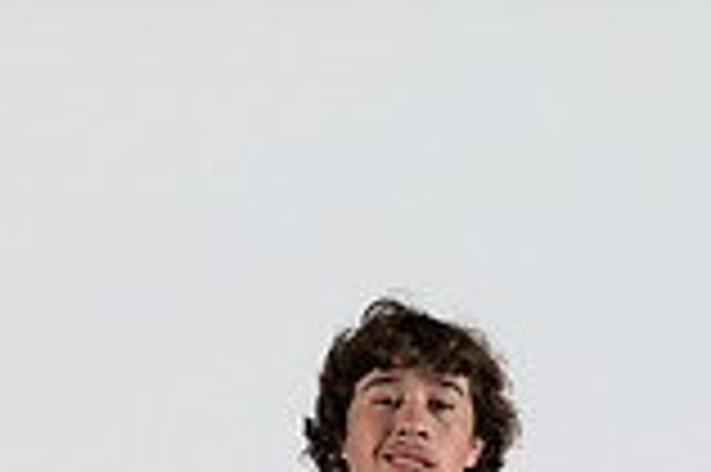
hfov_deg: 18.1
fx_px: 2229
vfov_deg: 10.8
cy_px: 1007
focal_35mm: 113
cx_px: 346
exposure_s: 1/125
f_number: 4
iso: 250
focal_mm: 39.7
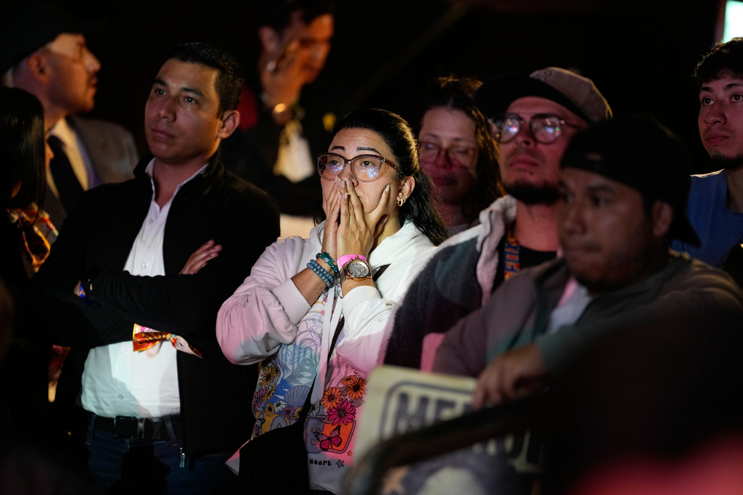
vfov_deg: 7.7
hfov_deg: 11.6
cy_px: 248
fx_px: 3672
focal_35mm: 178
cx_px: 372
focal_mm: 178
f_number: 2.8
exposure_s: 1/30
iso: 2000
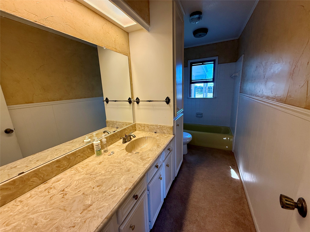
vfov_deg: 85.7
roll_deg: +2.7
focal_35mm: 14
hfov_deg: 102.1
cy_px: 116
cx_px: 155
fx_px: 125
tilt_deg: -11.5
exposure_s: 1/120
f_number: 2.2
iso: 160
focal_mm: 2.22
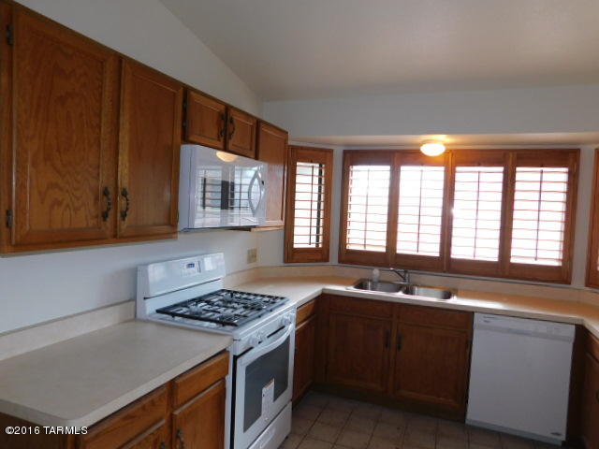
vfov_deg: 58.9
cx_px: 300
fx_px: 398
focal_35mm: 23
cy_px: 224
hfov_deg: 73.9
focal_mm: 4
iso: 125
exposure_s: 1/40
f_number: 3
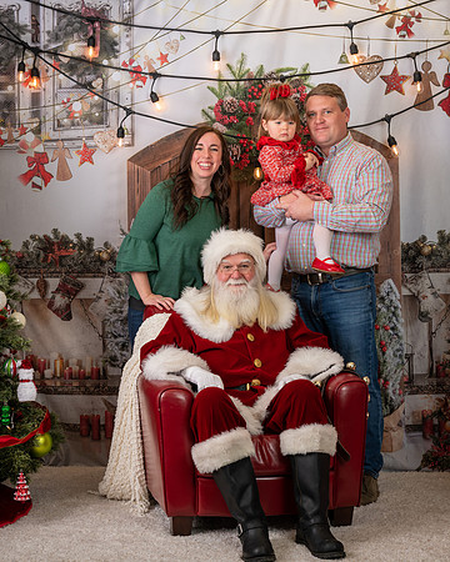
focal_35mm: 70
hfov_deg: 21.7
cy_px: 281
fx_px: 1172
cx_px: 174
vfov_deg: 27.0
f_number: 9
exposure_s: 1/100
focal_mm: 50
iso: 100
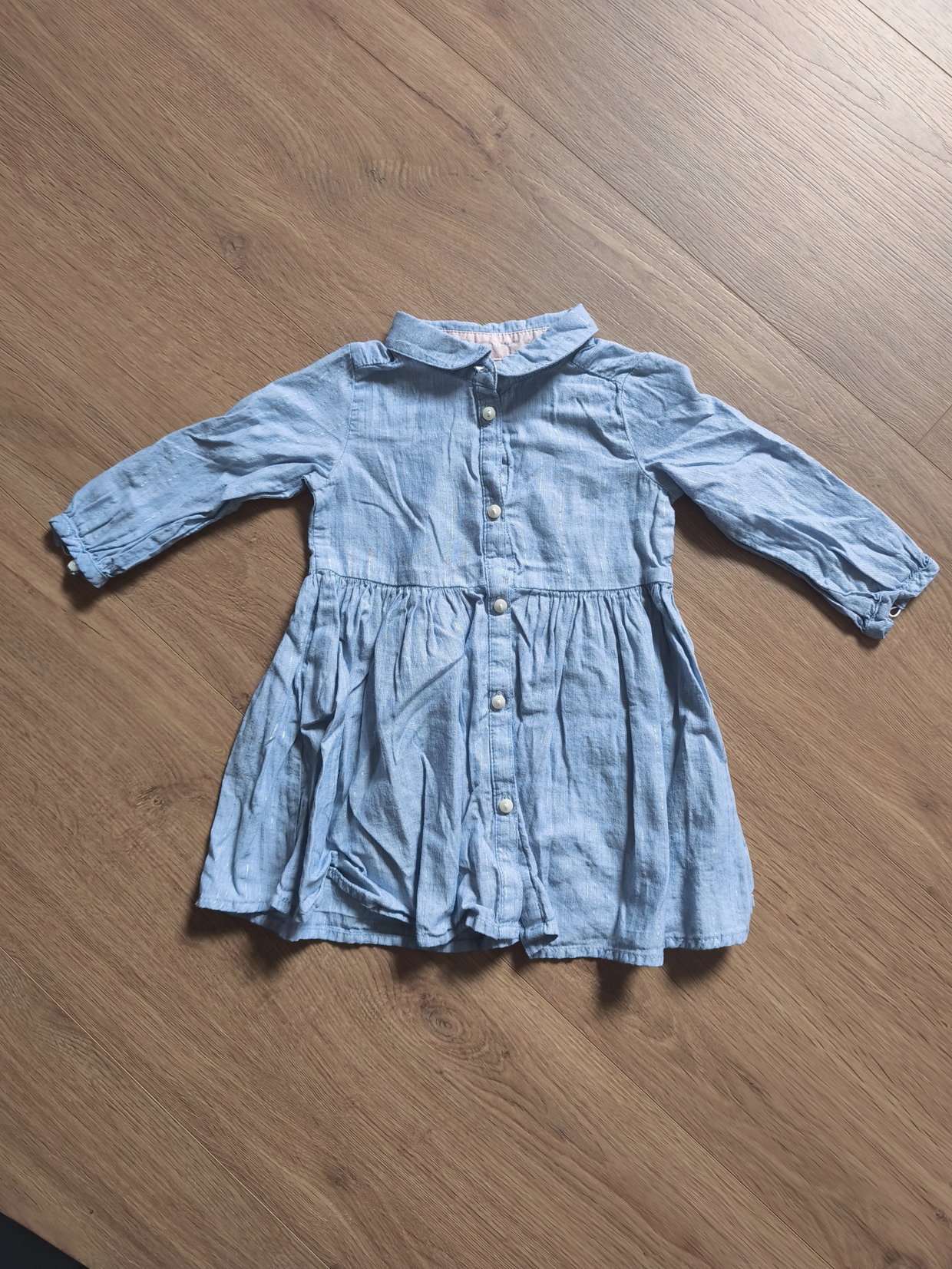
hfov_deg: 58.9
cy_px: 634
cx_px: 476
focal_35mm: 23
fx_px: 843
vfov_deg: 73.9
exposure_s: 1/50
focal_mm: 6.57
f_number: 1.6
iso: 400
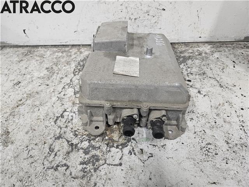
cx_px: 124
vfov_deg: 58.9
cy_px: 94
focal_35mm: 23
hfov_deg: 73.9
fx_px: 165
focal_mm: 5.4
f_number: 1.8
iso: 320
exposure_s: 1/100
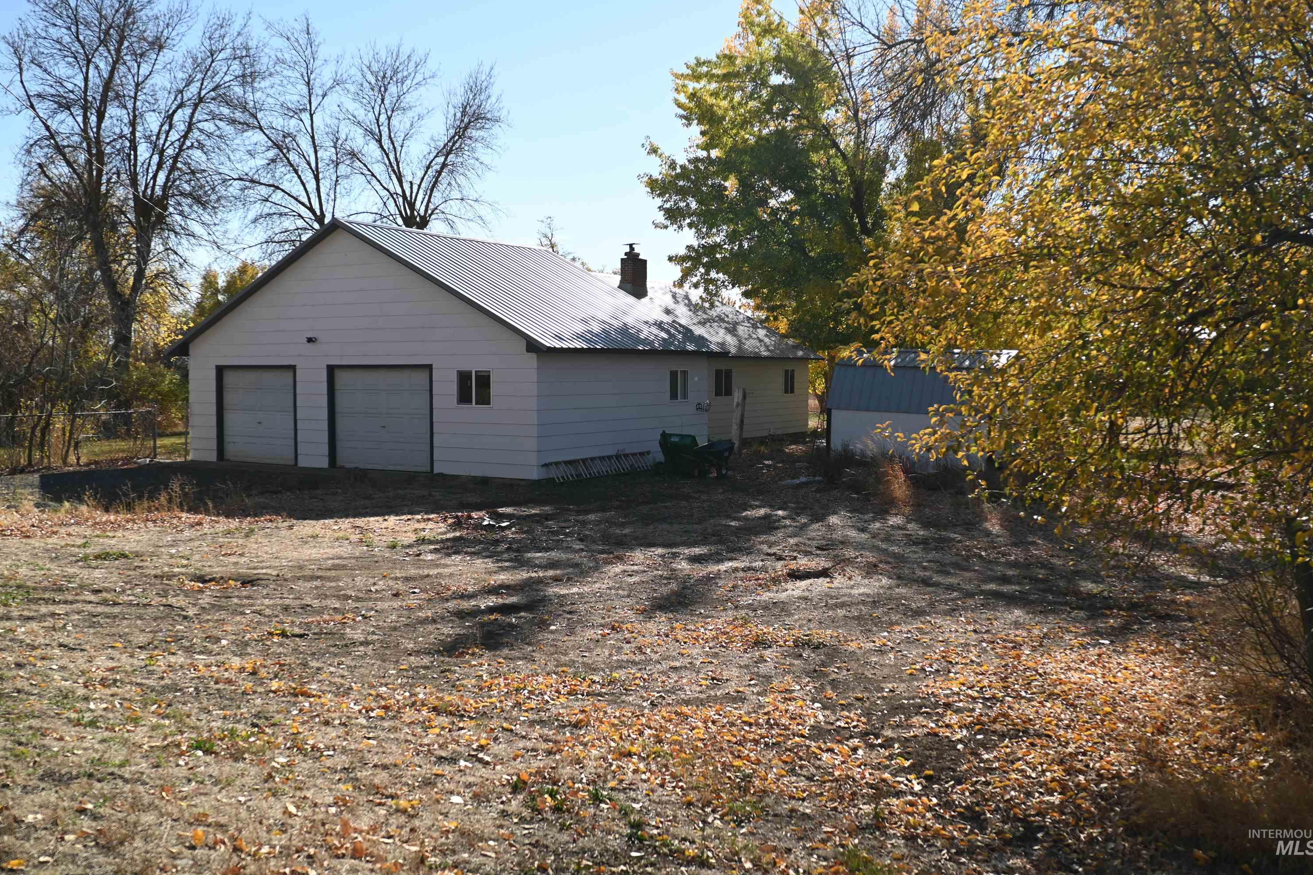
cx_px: 672
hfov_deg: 60.3
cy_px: 428
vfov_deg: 42.3
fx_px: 1131
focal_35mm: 31
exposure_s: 1/125
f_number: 2.8
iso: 100
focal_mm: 20
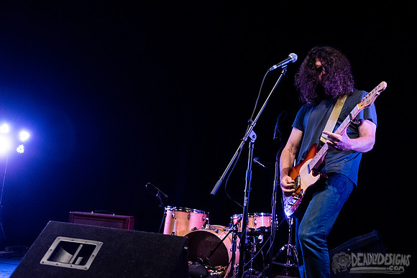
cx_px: 244
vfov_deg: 27.5
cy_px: 111
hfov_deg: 40.3
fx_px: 567
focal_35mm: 49
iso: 2000
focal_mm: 38
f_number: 3.2
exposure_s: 1/125
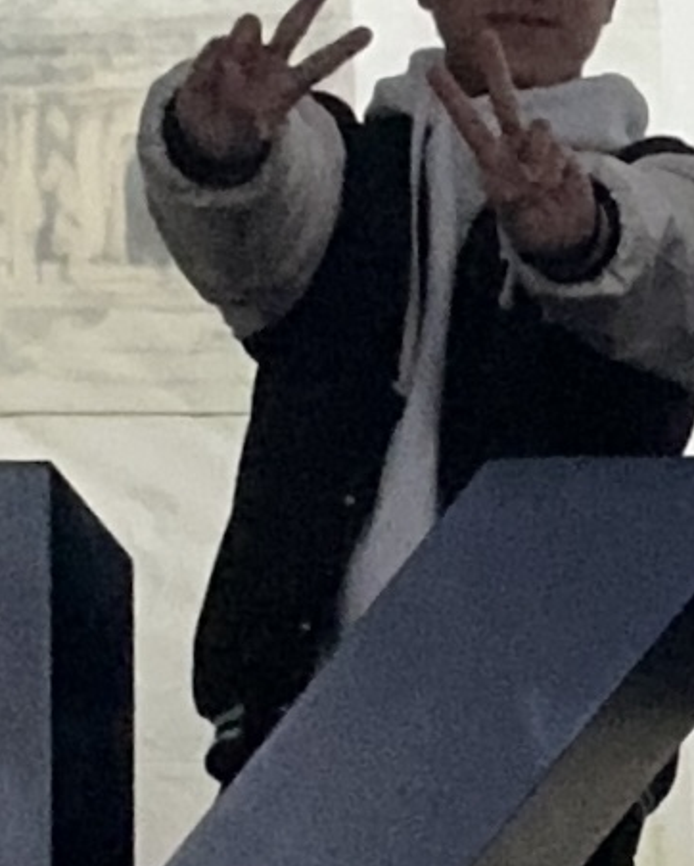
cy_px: 519
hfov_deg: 8.6
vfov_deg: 11.3
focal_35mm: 170
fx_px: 4362
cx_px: 1346
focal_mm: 2.69
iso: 125
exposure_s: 1/60
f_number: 1.9
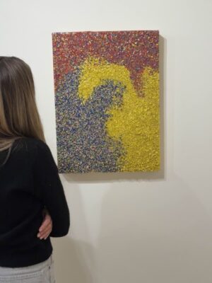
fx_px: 425
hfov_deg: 28.0
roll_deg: +1.9
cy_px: 142
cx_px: 106
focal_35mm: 52
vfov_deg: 36.8
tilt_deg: -5.1
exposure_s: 1/60
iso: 50
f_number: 1.6
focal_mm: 5.96
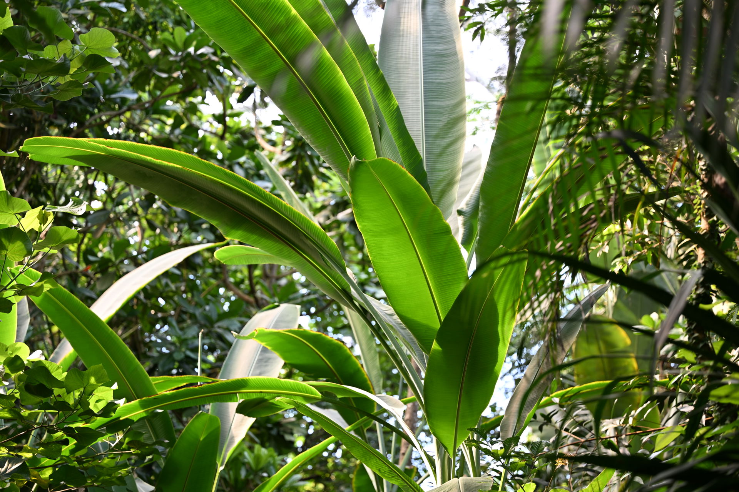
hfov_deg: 28.8
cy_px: 246
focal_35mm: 70
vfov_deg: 19.5
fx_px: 1437
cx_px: 370
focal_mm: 70
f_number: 2.8
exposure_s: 1/125
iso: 250
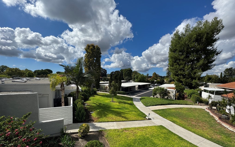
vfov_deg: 74.2
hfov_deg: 101.5
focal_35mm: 15
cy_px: 85
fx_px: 96
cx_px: 118
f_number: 2.2
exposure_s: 1/2770
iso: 50
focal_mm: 2.22
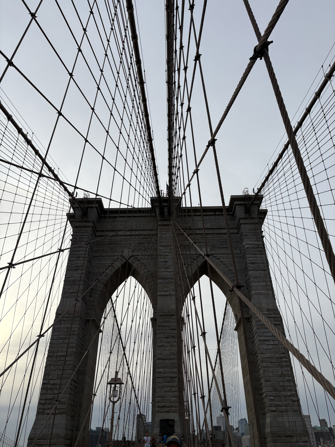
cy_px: 224
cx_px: 168
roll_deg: +0.2
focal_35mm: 26
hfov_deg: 53.1
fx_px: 335
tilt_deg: +35.2
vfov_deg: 67.3
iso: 50
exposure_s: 1/3831
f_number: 1.6
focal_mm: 5.96
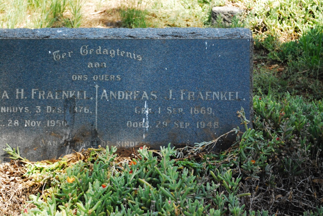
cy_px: 108
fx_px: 741
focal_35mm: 82
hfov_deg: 24.6
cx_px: 162
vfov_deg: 16.6
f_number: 5.6
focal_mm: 55
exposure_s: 1/1000
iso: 1600
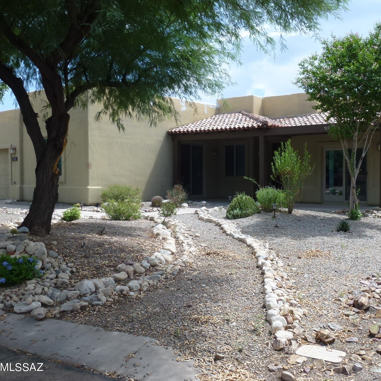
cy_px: 191
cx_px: 222
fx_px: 448
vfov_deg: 46.0
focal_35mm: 36
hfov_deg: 45.9
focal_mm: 5.4
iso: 100
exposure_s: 1/800
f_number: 3.5
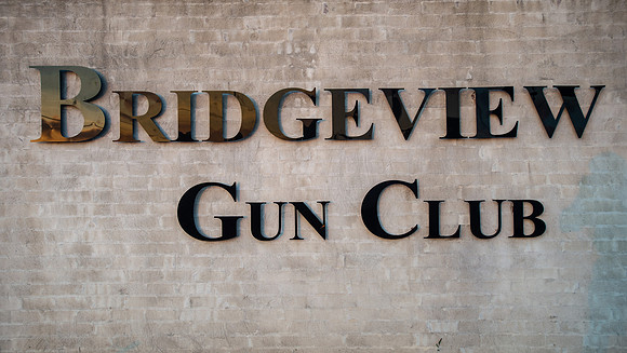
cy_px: 177
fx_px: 502
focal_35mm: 30
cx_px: 307
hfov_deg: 64.0
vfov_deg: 38.8
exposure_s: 1/125
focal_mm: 28
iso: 200
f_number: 5
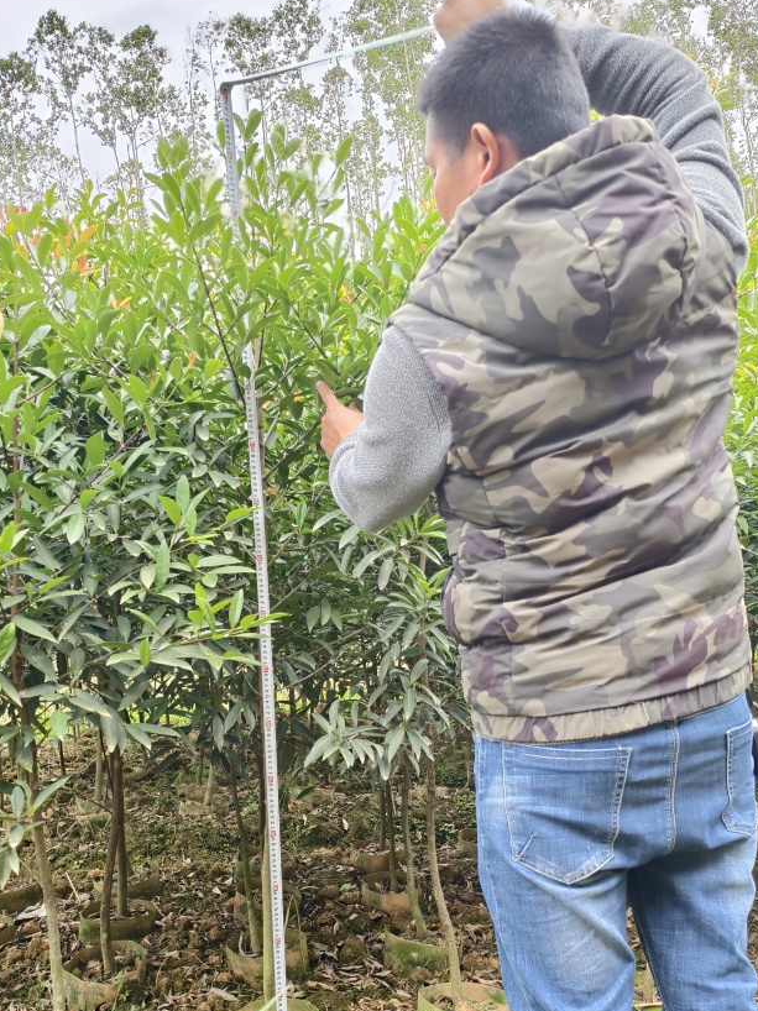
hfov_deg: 46.7
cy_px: 621
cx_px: 328
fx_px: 876
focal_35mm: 30
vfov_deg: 59.3
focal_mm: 5.6
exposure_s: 1/500
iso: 329
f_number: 1.57
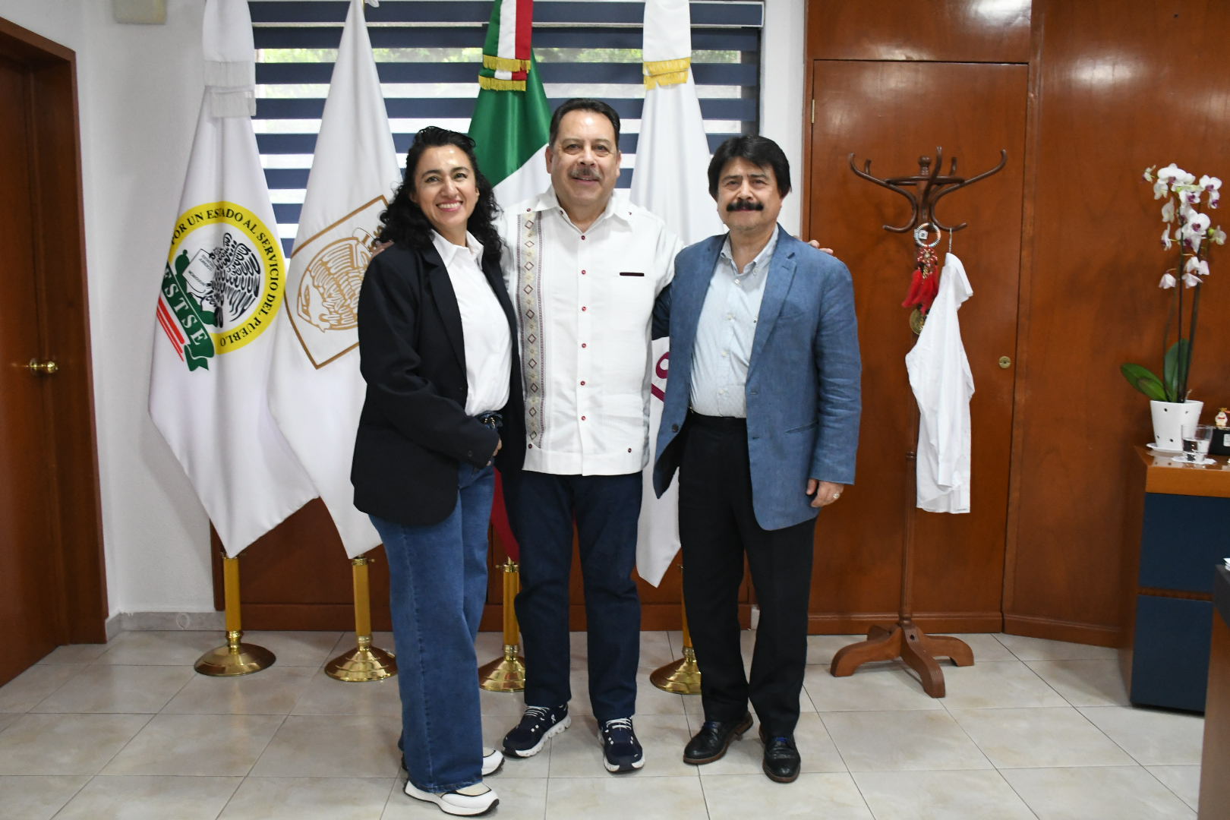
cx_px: 615
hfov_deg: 61.9
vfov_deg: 43.6
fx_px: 1025
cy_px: 410
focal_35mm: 30
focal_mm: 20
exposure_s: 1/125
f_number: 5
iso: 4000
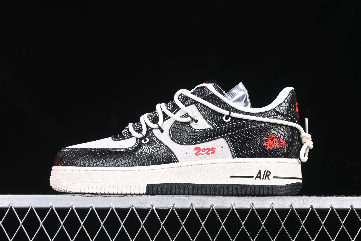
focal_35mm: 75
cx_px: 180
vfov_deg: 18.2
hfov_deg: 27.0
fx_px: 752
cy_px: 120
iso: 160
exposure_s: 1/60
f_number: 6.3
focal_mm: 50
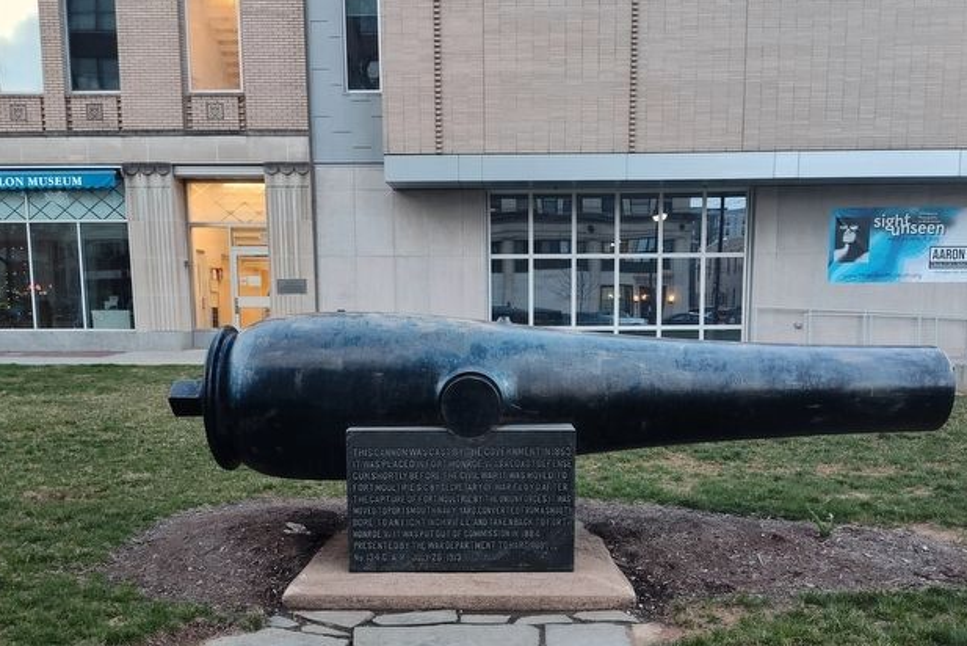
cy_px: 416
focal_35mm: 31
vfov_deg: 42.0
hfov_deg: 60.3
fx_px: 833
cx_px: 497
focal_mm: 5.56
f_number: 1.8
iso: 925
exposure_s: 1/60
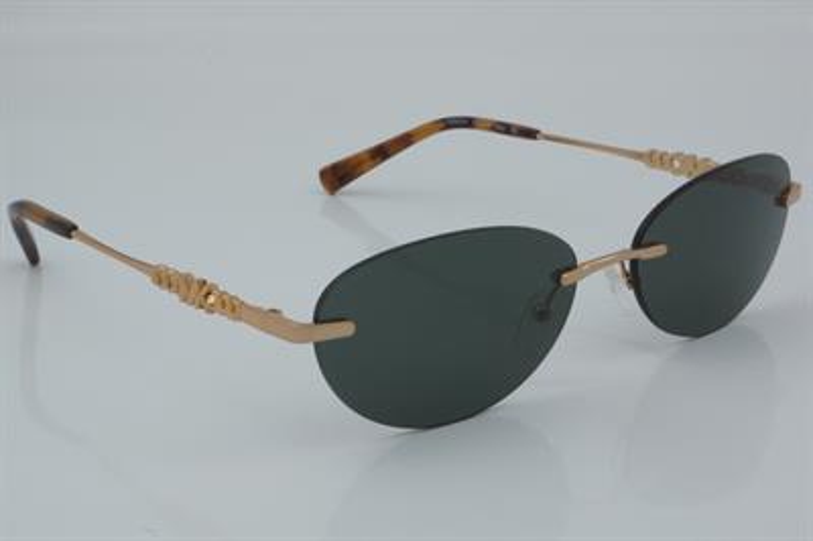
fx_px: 1692
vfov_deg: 18.2
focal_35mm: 75
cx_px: 406
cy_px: 270
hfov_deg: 27.0
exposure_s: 1/4
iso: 100
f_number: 32
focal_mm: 50
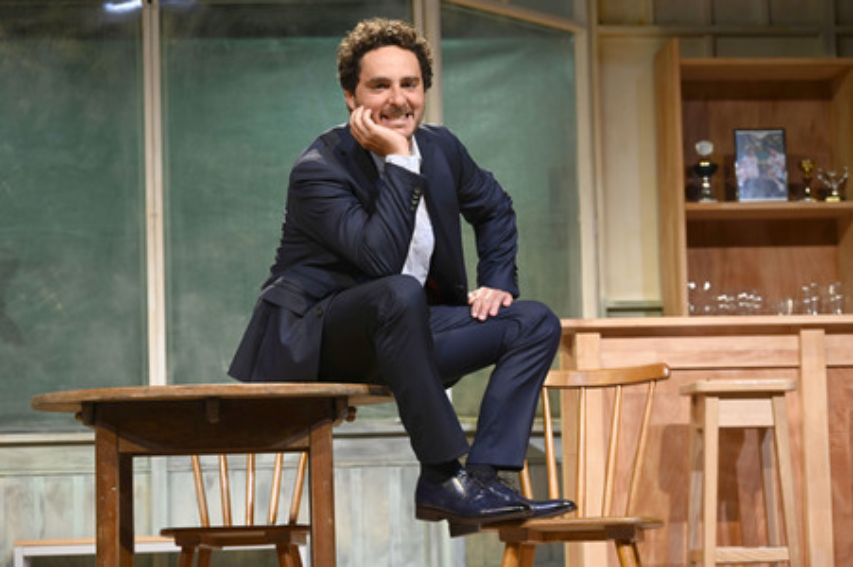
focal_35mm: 86
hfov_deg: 23.7
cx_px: 426
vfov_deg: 15.9
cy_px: 284
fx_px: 2036
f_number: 6.3
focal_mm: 86
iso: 1250
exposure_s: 1/60
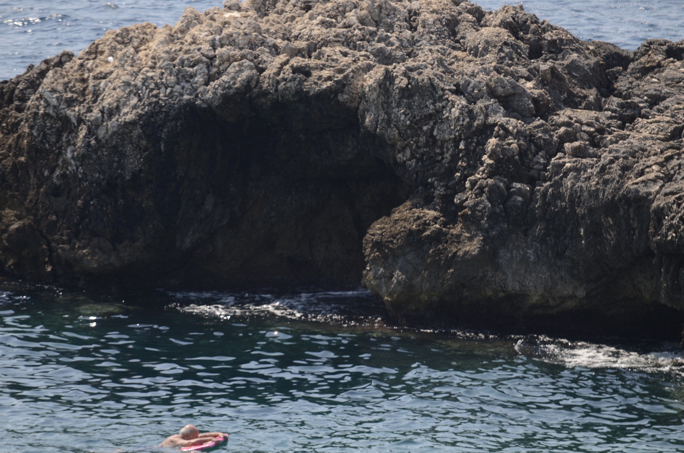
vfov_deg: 3.0
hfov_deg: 4.6
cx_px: 342
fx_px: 8531
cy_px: 226
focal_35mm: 450
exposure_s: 1/60
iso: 200
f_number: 7.1
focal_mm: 300
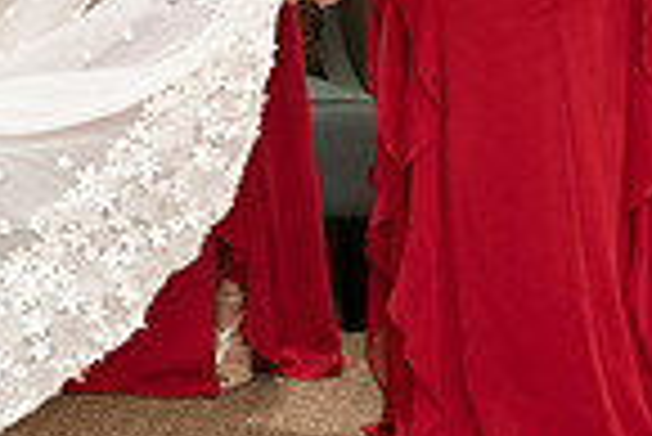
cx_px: -81
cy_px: -106
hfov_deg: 20.2
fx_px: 1740
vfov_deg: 13.8
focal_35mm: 96
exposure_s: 1/250
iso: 500
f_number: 2.2
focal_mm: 24
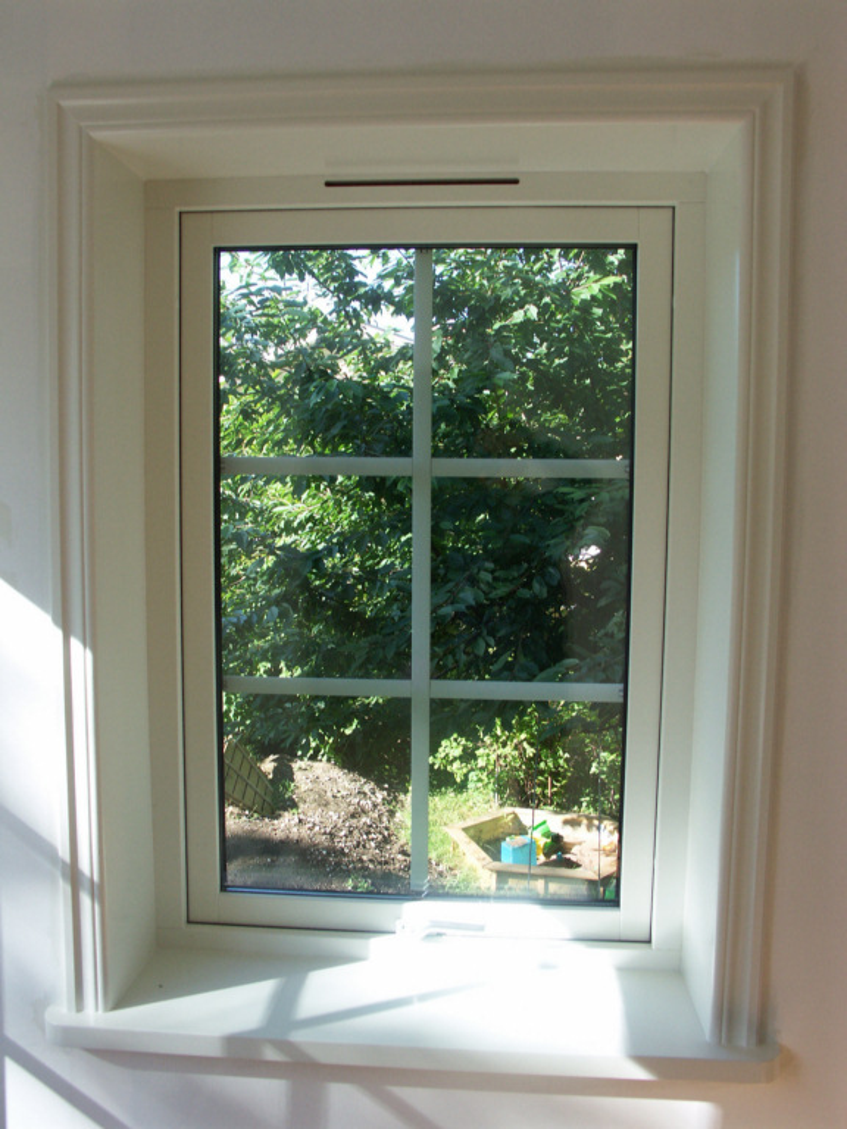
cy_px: 564
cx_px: 424
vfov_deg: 61.7
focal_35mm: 29
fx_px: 946
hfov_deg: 48.2
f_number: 4.5
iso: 100
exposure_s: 1/160
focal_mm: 7.67
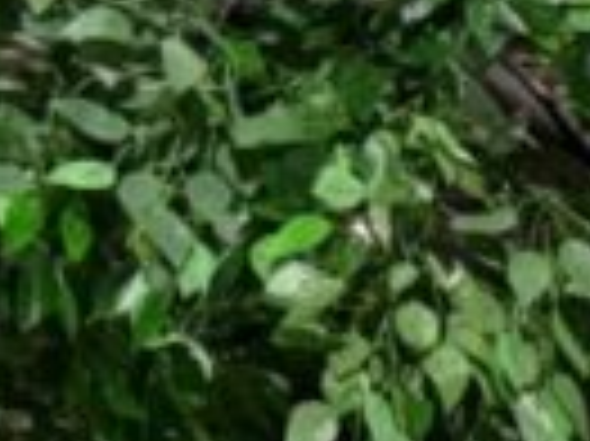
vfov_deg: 6.4
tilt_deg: -7.9
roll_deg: -0.9
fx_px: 3474
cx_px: 1563
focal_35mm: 204
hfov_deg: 8.6
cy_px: 1485
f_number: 1.6
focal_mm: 5.96
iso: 200
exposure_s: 1/50
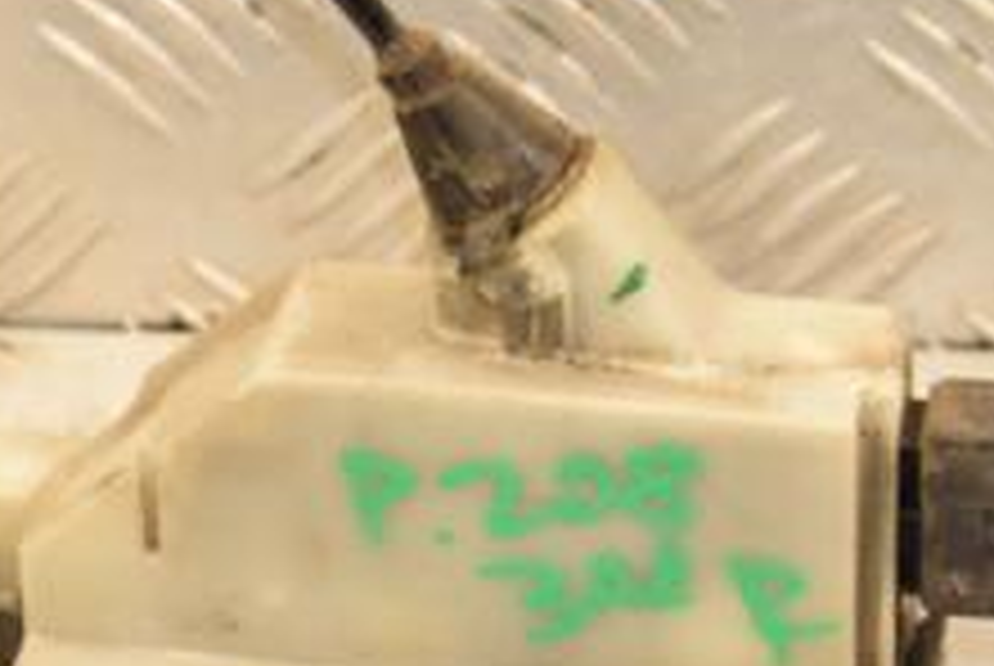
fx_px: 6967
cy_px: 544
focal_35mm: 252
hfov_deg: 8.2
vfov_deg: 5.5
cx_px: 436
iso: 800
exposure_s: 1/200
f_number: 6.3
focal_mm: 62
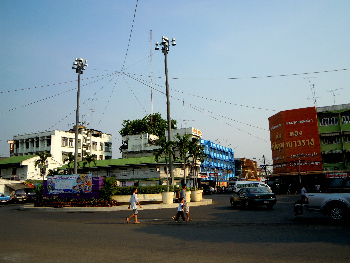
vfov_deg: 44.2
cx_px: 175
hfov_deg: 56.8
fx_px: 324
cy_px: 132
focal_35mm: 32
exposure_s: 1/400
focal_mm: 5.7
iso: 100
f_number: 5.6
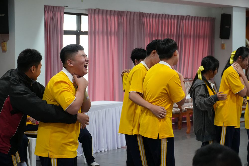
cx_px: 124
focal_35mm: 94
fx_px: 654
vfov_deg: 14.5
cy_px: 83
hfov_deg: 21.6
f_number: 5.6
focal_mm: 63
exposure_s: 1/160
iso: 3200
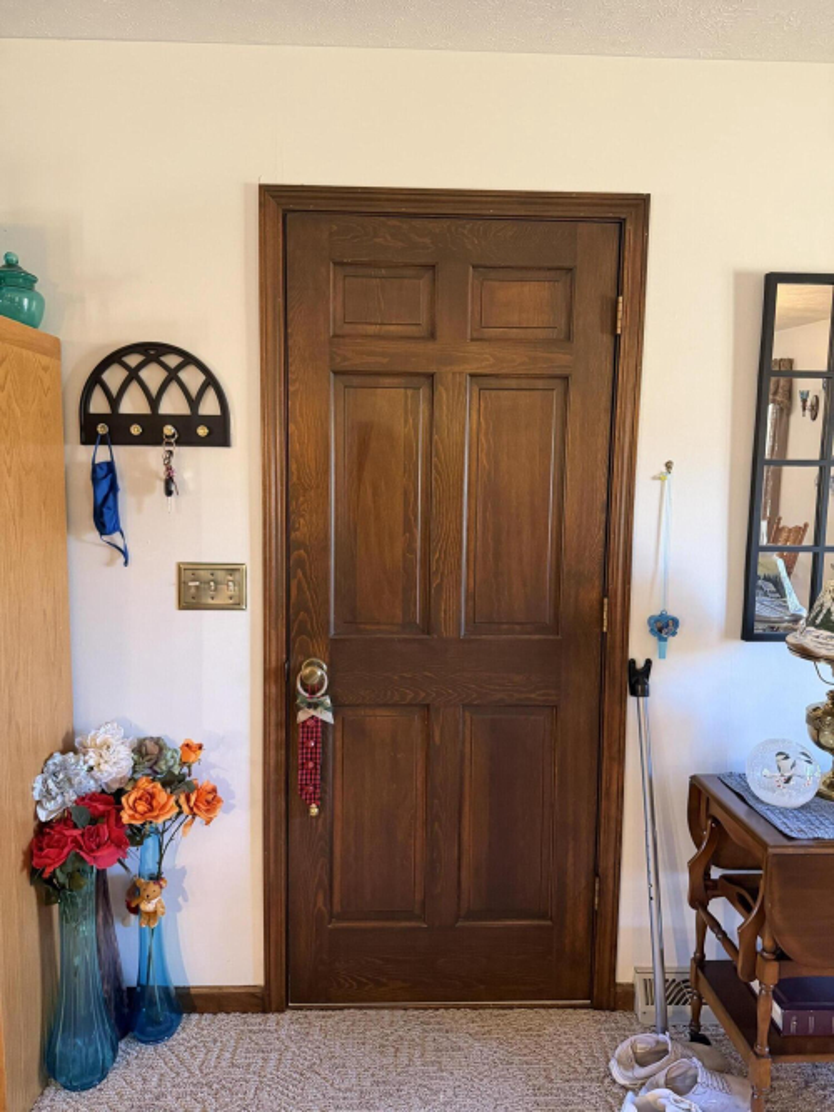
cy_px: 556
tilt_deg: -6.0
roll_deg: -0.9
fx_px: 771
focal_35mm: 24
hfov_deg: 56.8
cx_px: 417
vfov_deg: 71.6
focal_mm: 6.76
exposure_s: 1/60
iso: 500
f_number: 1.78
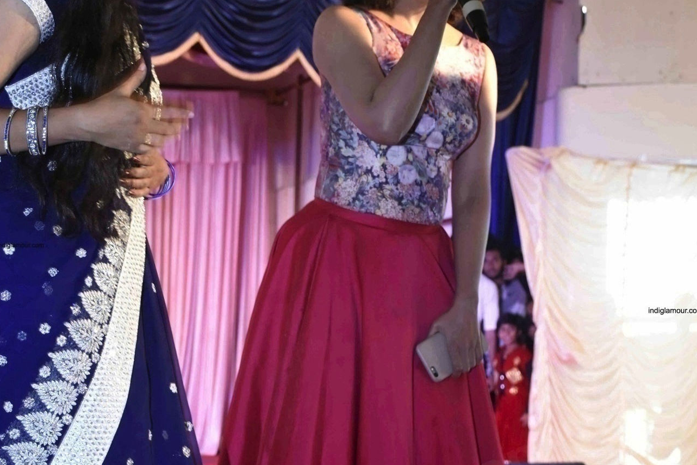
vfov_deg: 18.6
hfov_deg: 27.7
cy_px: 293
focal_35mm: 73
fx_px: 1413
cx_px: 350
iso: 1250
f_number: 4
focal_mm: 32
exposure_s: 1/100
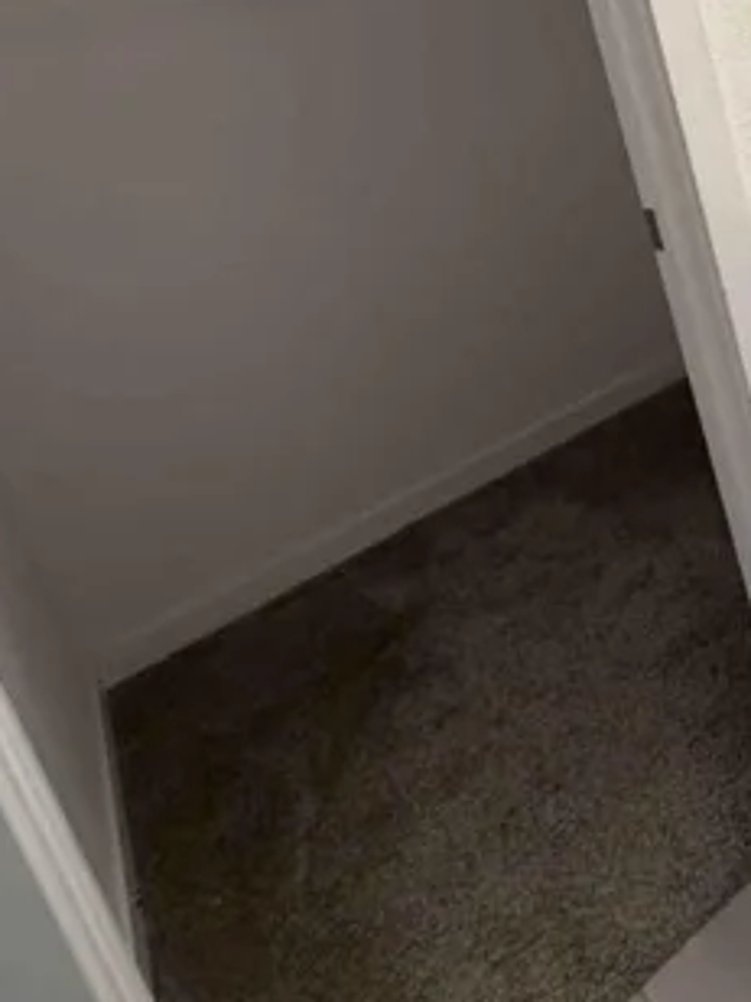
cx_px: 831
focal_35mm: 34
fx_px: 984
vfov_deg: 49.4
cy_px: 143
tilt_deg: -12.8
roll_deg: +11.0
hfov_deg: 35.6
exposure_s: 1/120
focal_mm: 2.22
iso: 250
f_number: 2.2
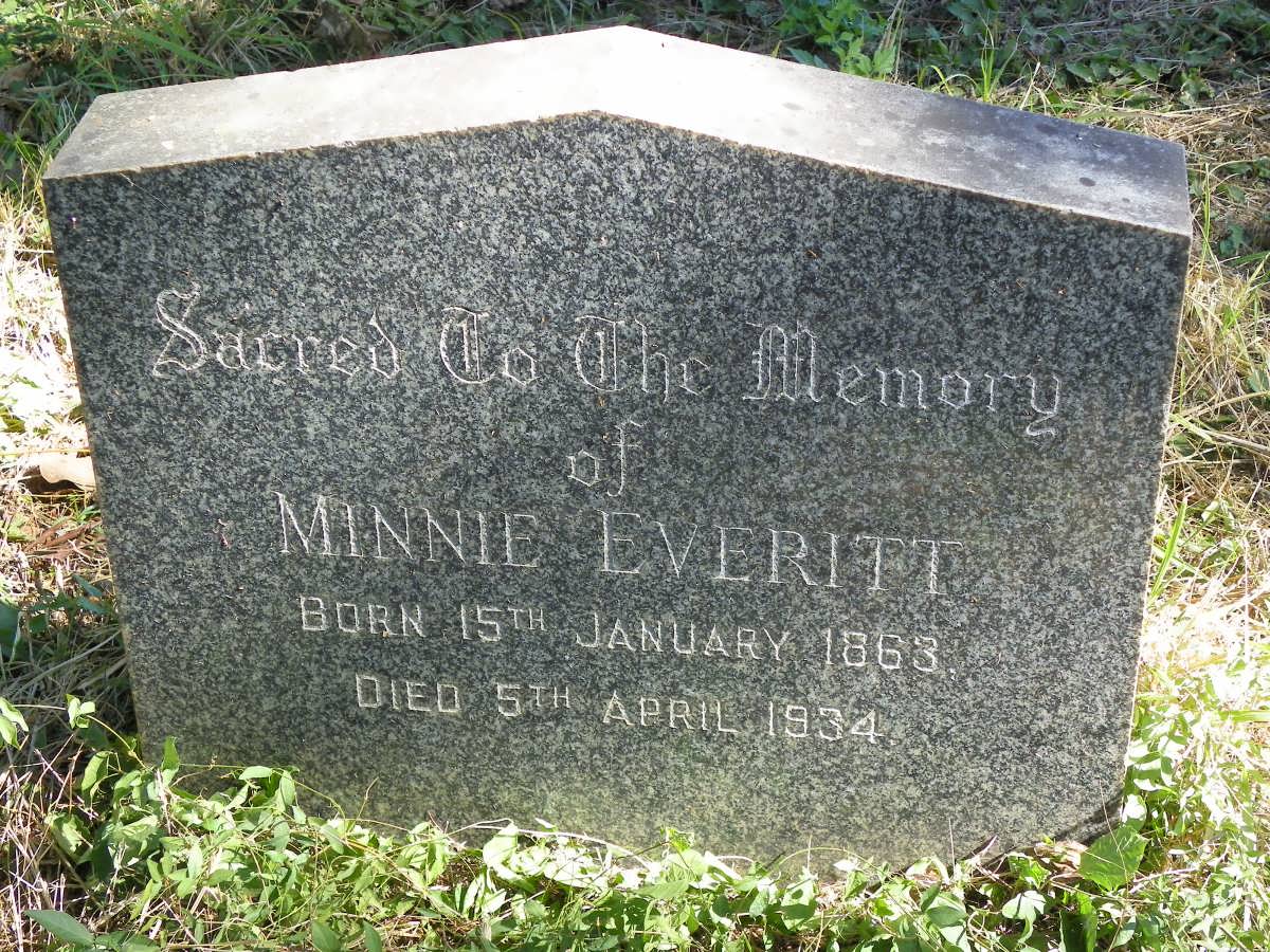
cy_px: 476
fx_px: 2421
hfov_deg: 29.4
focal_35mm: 66
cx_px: 635
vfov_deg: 22.3
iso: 64
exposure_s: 1/50
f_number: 3.5
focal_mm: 11.8
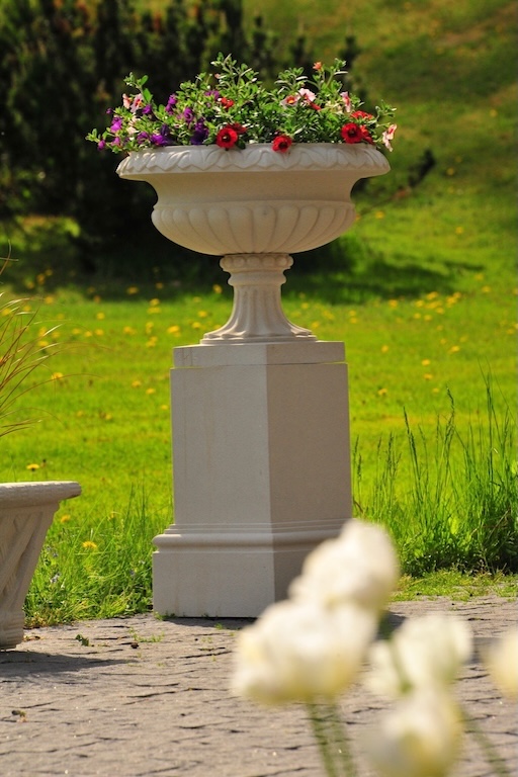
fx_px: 6474
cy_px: 388
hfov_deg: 4.6
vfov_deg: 6.9
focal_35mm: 300
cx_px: 259
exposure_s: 1/800
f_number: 14
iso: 1600
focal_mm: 300
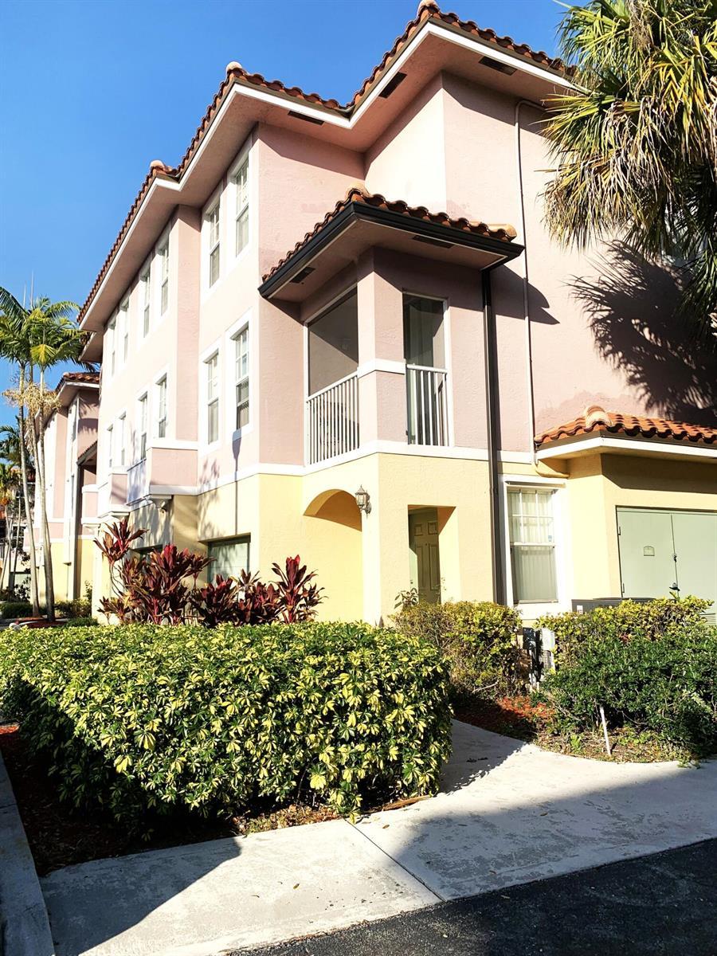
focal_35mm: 26
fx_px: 718
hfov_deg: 53.1
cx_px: 358
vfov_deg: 67.3
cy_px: 478
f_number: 1.8
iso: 25
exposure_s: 1/3086
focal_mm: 4.25
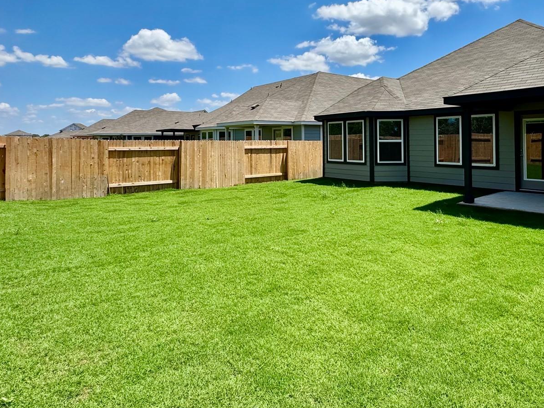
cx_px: 353
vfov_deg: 55.6
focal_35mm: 24
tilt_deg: +0.4
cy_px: 134
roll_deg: +0.2
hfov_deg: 70.0
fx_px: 377
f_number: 2.2
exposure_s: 1/2028
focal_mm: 2.22
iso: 50
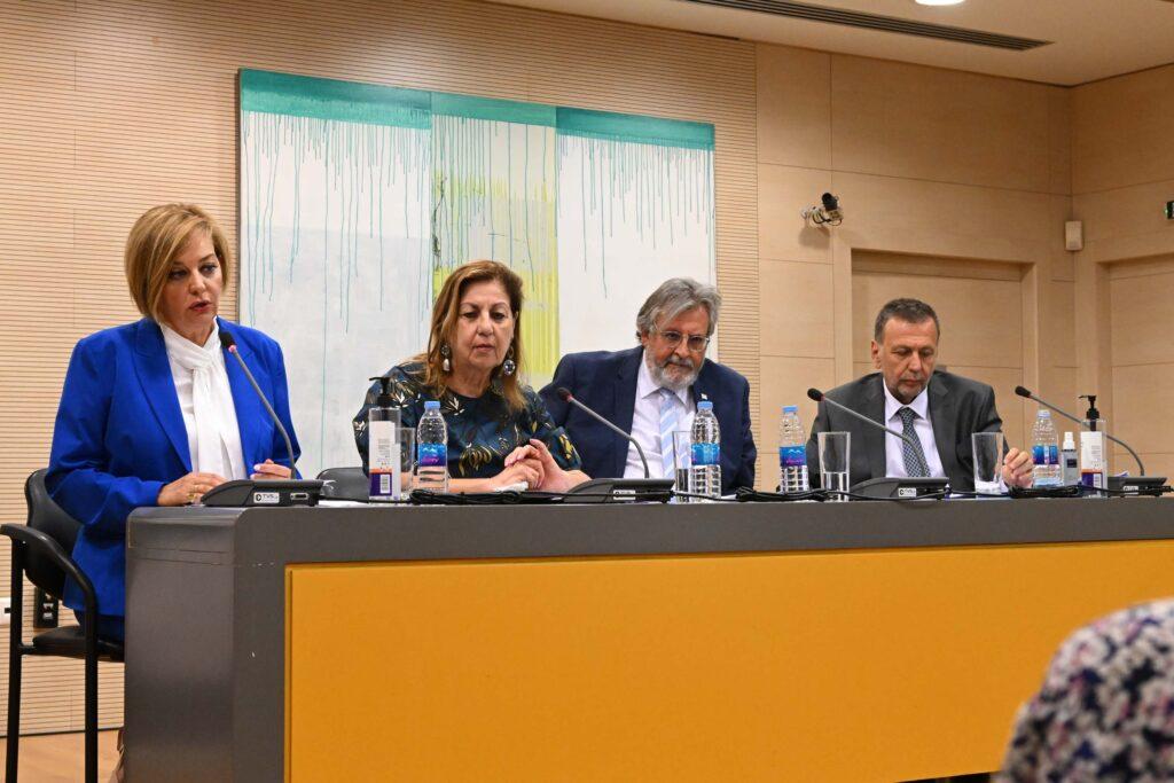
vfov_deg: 23.4
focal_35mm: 58
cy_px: 392
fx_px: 1892
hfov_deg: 34.5
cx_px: 587
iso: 4000
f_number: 5.6
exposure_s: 1/100
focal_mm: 39
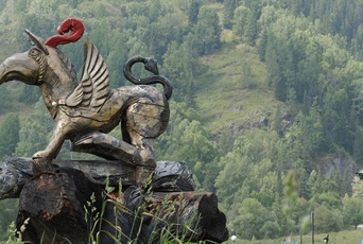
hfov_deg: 17.9
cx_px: 163
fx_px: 1153
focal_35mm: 114
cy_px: 106
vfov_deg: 12.1
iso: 200
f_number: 8
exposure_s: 1/250
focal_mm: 52
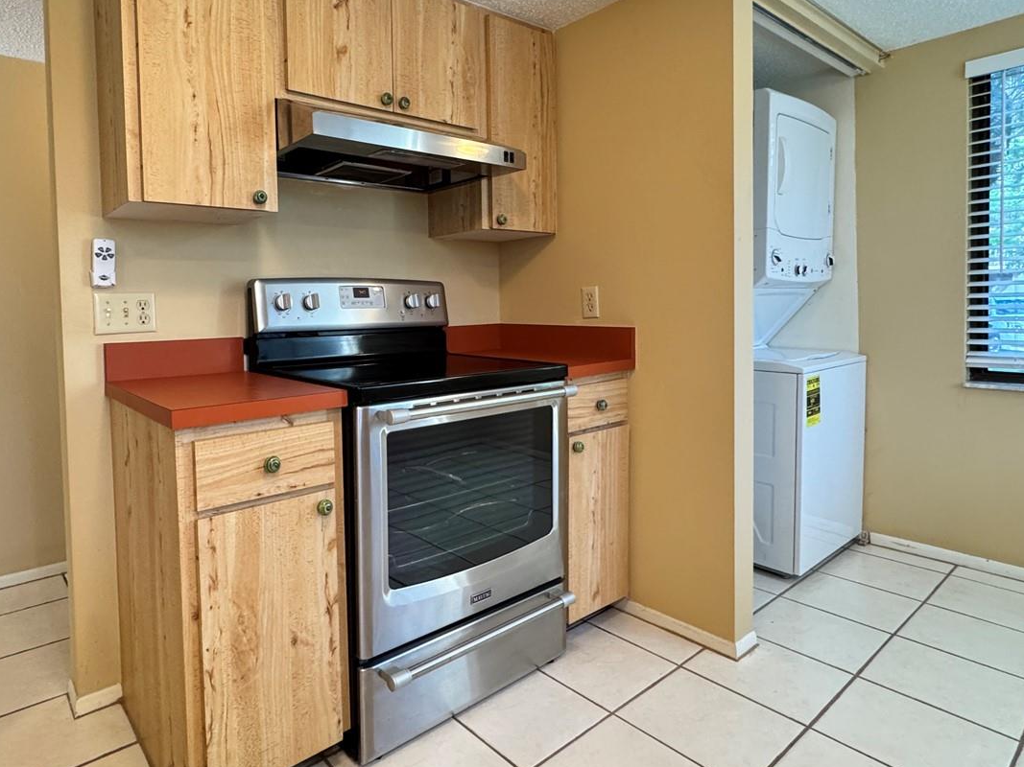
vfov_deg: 63.1
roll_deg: +1.6
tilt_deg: -2.2
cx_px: 405
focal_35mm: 21
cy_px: 327
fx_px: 621
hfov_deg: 78.0
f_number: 2.2
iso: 500
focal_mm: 2.22
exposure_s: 1/60
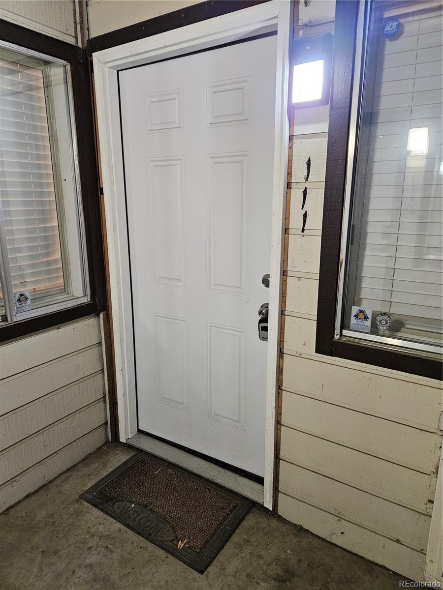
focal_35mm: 23
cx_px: 222
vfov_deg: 73.9
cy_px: 295
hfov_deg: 58.9
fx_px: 392
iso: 640
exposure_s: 1/120
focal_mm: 5.4
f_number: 1.8
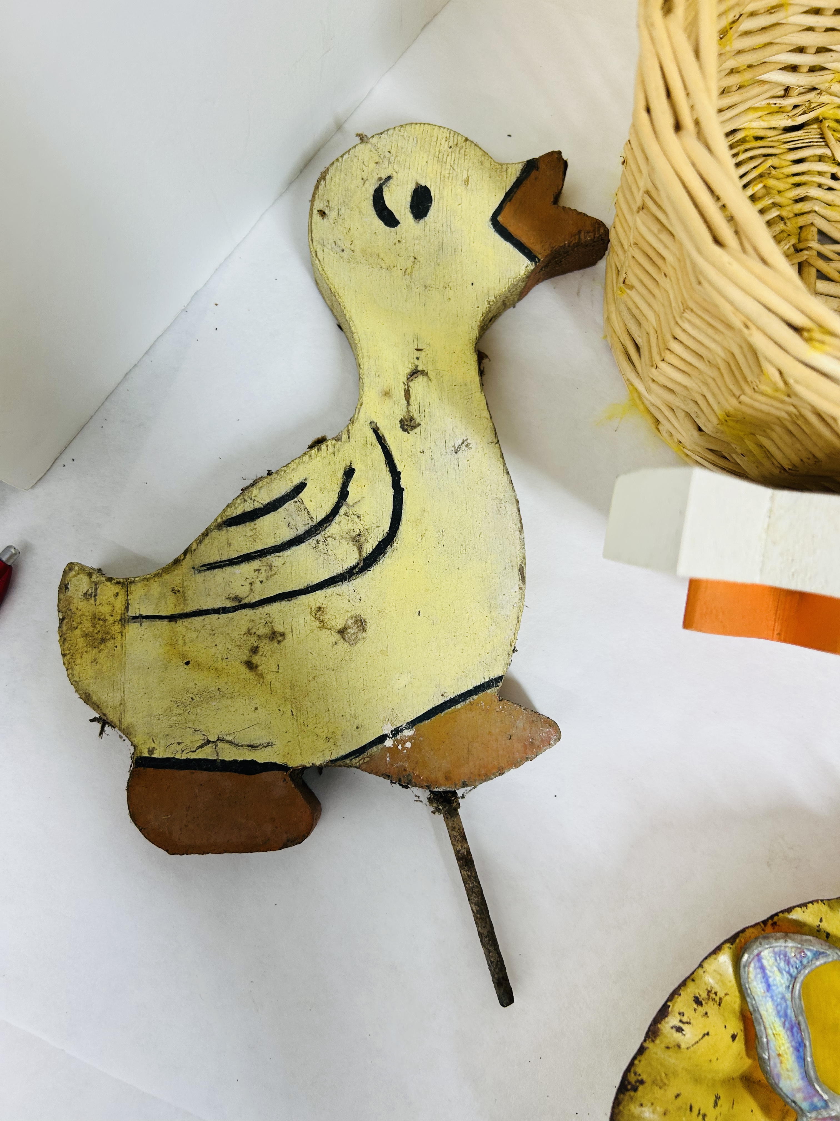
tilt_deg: -79.6
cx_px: 420
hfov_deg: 53.1
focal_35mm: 26
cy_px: 560
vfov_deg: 67.3
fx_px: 841
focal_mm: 5.7
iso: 40
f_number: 1.5
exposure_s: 1/242
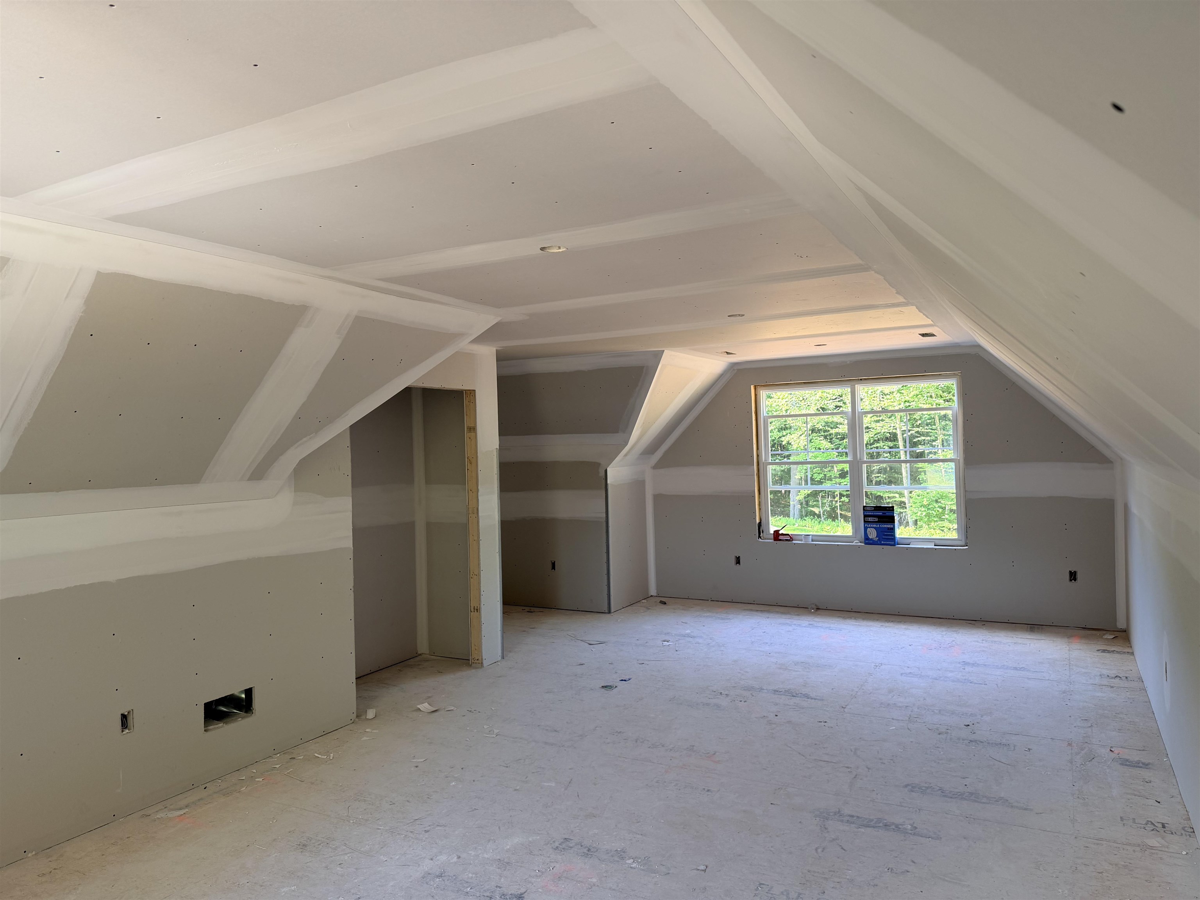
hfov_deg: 71.6
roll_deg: +1.7
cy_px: 450
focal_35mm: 24
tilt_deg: -0.8
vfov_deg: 56.8
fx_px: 832
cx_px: 600
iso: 100
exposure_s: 1/121
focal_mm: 6.76
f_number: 1.78
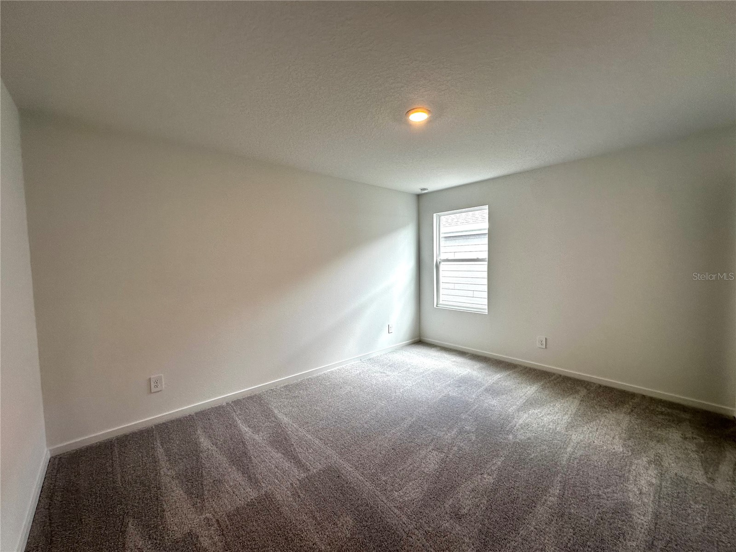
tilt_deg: -3.4
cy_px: 276
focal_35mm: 14
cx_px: 368
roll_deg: +0.6
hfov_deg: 102.1
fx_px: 298
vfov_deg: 85.7
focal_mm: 2.22
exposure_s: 1/120
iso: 100
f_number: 2.2
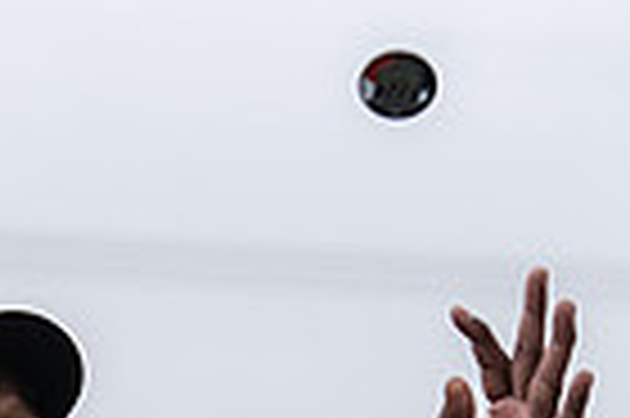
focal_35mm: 348
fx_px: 6083
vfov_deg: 3.9
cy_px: 851
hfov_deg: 5.9
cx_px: 187
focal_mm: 70
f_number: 3.5
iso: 250
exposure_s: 1/1250
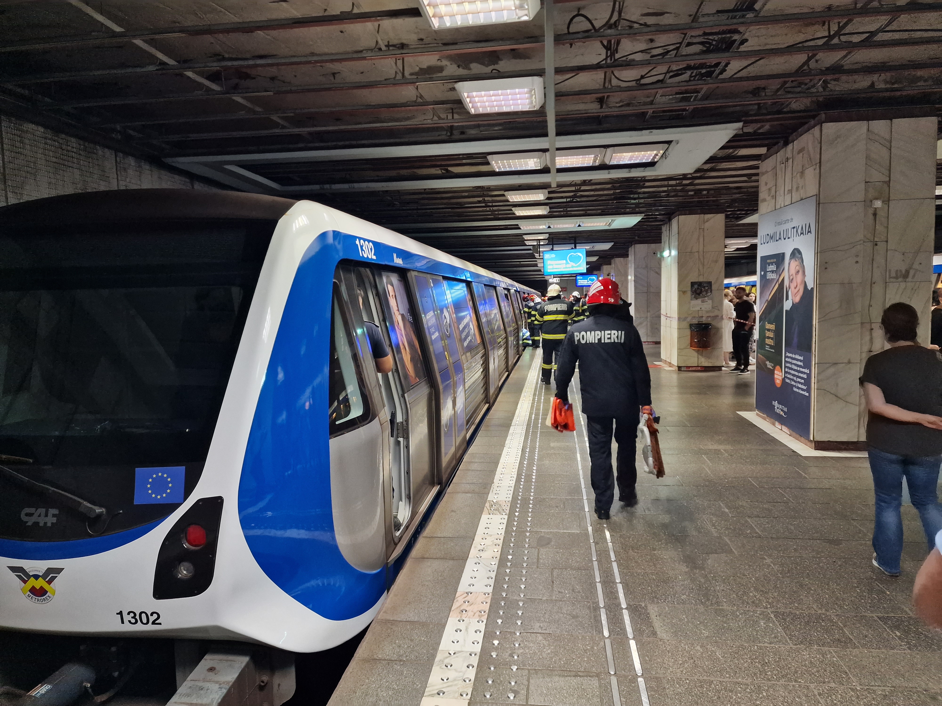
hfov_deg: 73.9
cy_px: 353
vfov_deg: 58.9
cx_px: 471
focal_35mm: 23
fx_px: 626
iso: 640
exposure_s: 1/50
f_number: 1.8
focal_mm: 6.4
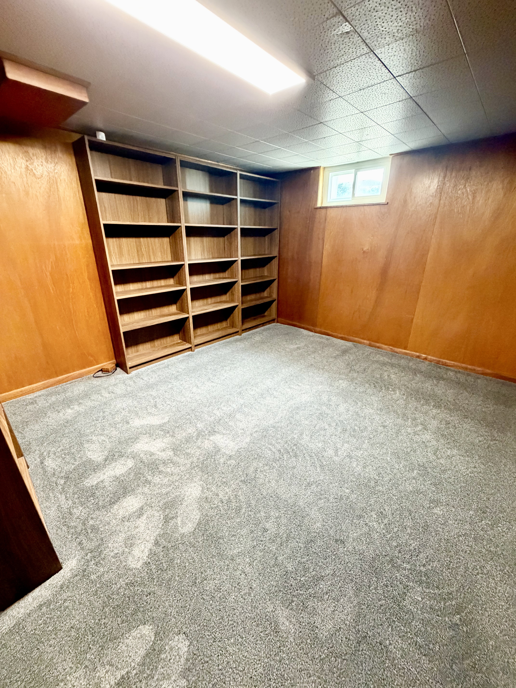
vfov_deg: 102.1
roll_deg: -0.7
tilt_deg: -21.1
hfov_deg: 85.7
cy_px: 344
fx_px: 278
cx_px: 258
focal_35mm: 14
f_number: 2.2
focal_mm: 2.22
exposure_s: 1/60
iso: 800
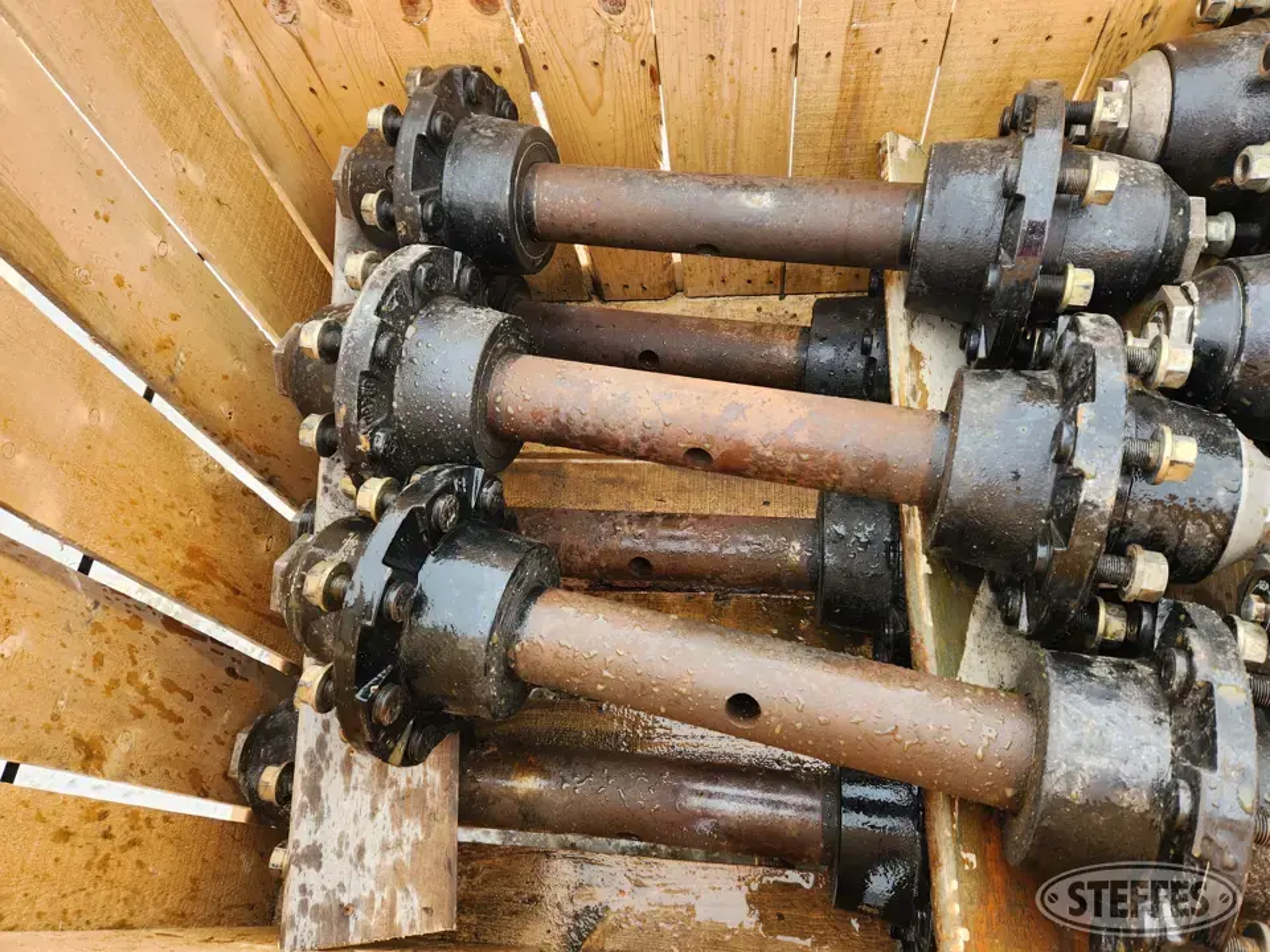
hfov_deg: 73.9
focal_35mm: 23
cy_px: 476
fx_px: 844
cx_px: 635
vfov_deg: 58.9
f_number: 1.8
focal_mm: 5.4
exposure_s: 1/180
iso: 20
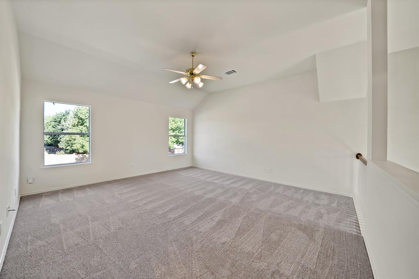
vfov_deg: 90.0
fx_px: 140
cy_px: 140
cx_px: 210
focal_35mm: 12
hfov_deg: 112.6
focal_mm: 12
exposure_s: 1/10
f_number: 9
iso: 640
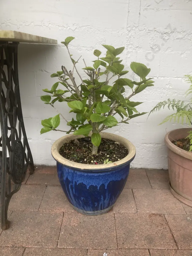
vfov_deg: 63.4
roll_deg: -1.4
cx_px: 96
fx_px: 207
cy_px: 128
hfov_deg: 49.7
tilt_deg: -19.7
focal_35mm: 28
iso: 40
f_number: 1.8
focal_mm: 3.99
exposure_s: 1/121
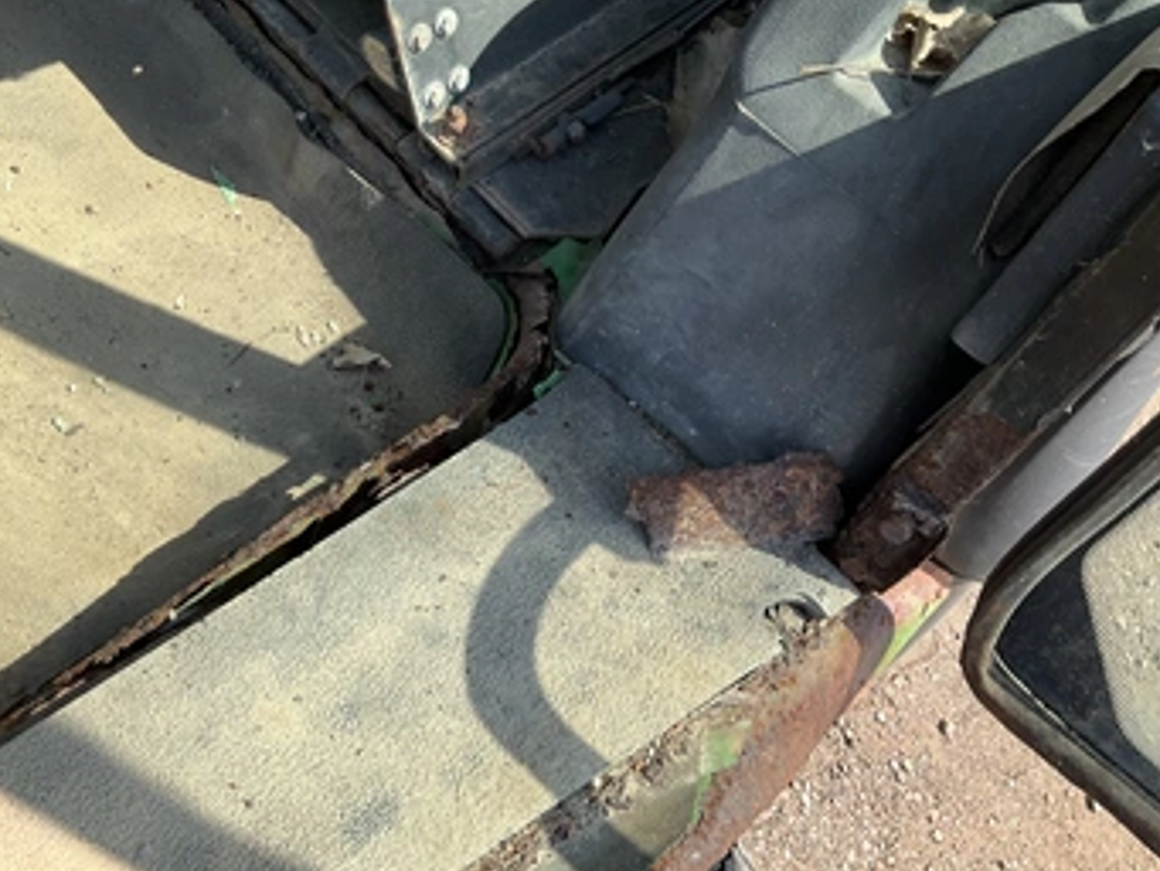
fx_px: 1140
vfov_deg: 41.7
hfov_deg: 53.8
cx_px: 500
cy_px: 374
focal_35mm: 34
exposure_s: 1/519
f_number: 1.8
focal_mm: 3
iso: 25
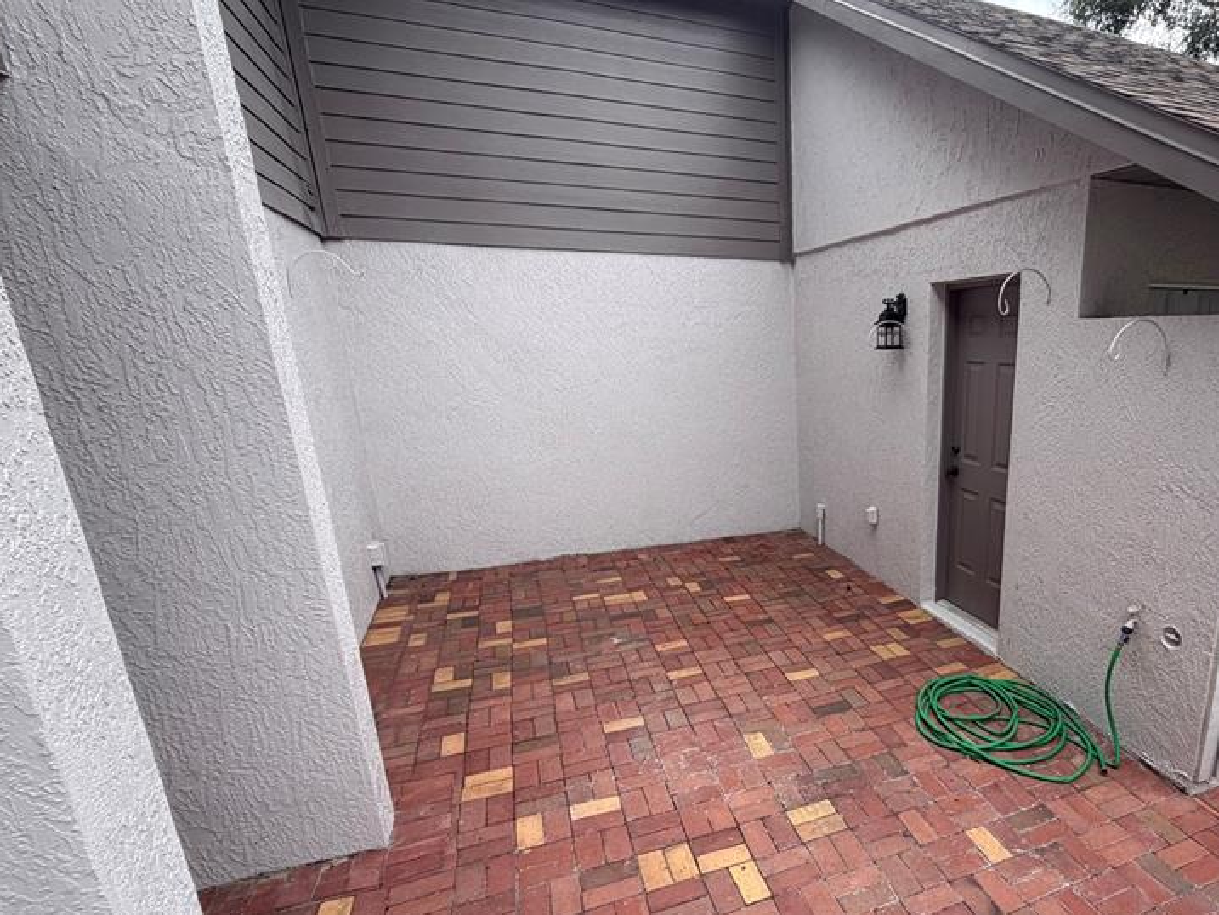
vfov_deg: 65.5
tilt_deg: -16.5
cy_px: 543
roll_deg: +0.1
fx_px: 704
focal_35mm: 20
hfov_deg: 77.8
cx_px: 855
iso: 50
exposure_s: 1/502
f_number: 2.2
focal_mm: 2.22
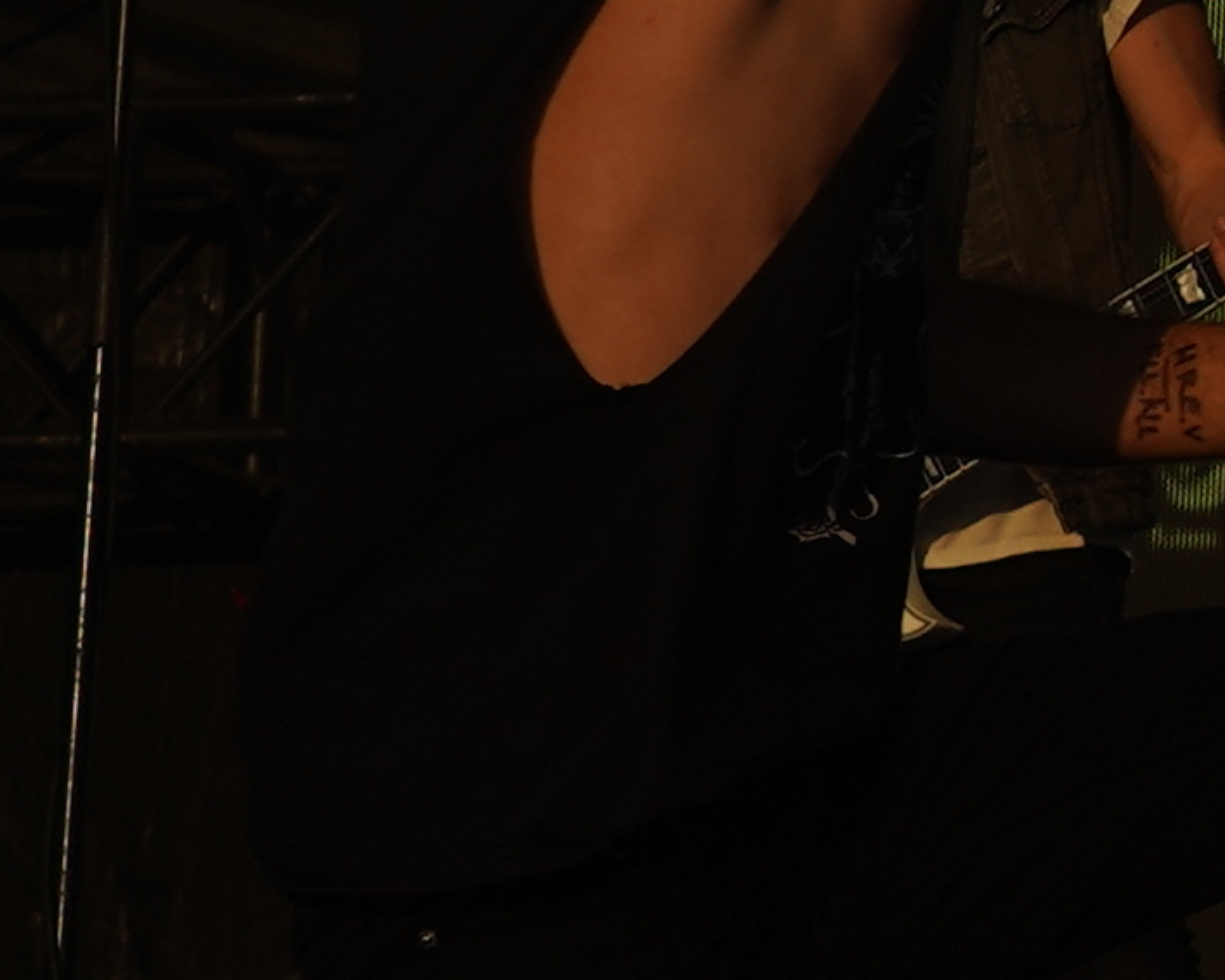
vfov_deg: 4.4
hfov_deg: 5.3
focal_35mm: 351
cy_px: 217
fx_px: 12727
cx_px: 3109
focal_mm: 44
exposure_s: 1/800
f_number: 8
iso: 100
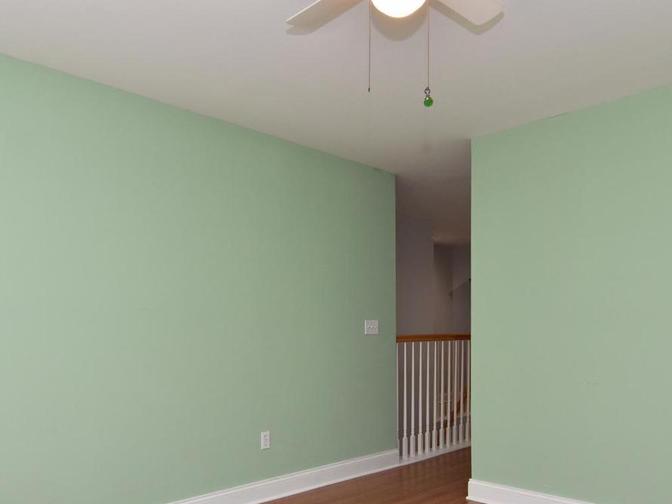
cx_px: 314
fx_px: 543
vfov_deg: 49.0
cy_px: 332
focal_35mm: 28
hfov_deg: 63.4
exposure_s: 1/60
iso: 800
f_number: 7.1
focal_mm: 12
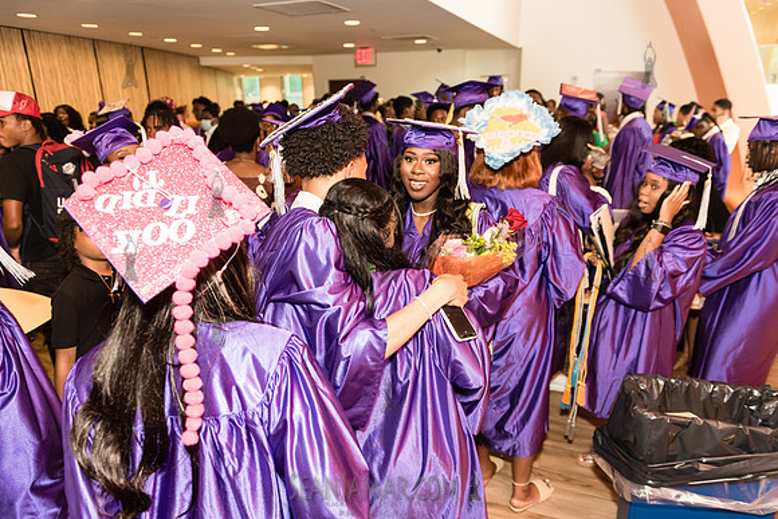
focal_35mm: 24
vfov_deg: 53.2
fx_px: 519
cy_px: 260
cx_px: 389
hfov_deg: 73.7
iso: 2000
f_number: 3.5
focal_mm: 24
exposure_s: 1/250
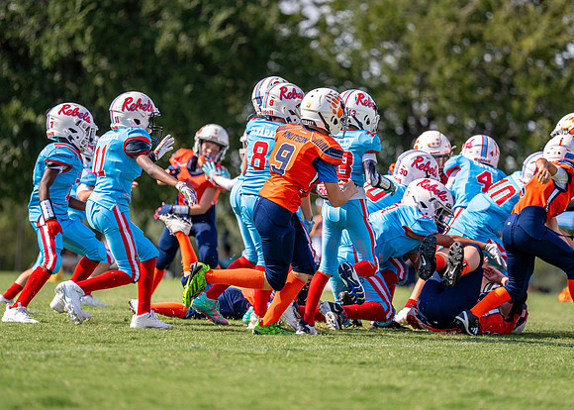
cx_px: 330
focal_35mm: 256
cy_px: 188
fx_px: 4178
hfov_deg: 7.9
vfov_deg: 5.6
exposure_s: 1/2500
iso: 125
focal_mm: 200
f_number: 2.8
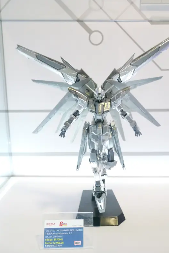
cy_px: 127
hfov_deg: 38.8
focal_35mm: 34
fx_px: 240
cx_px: 96
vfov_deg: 55.8
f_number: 5
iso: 10000
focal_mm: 16
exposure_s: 1/320
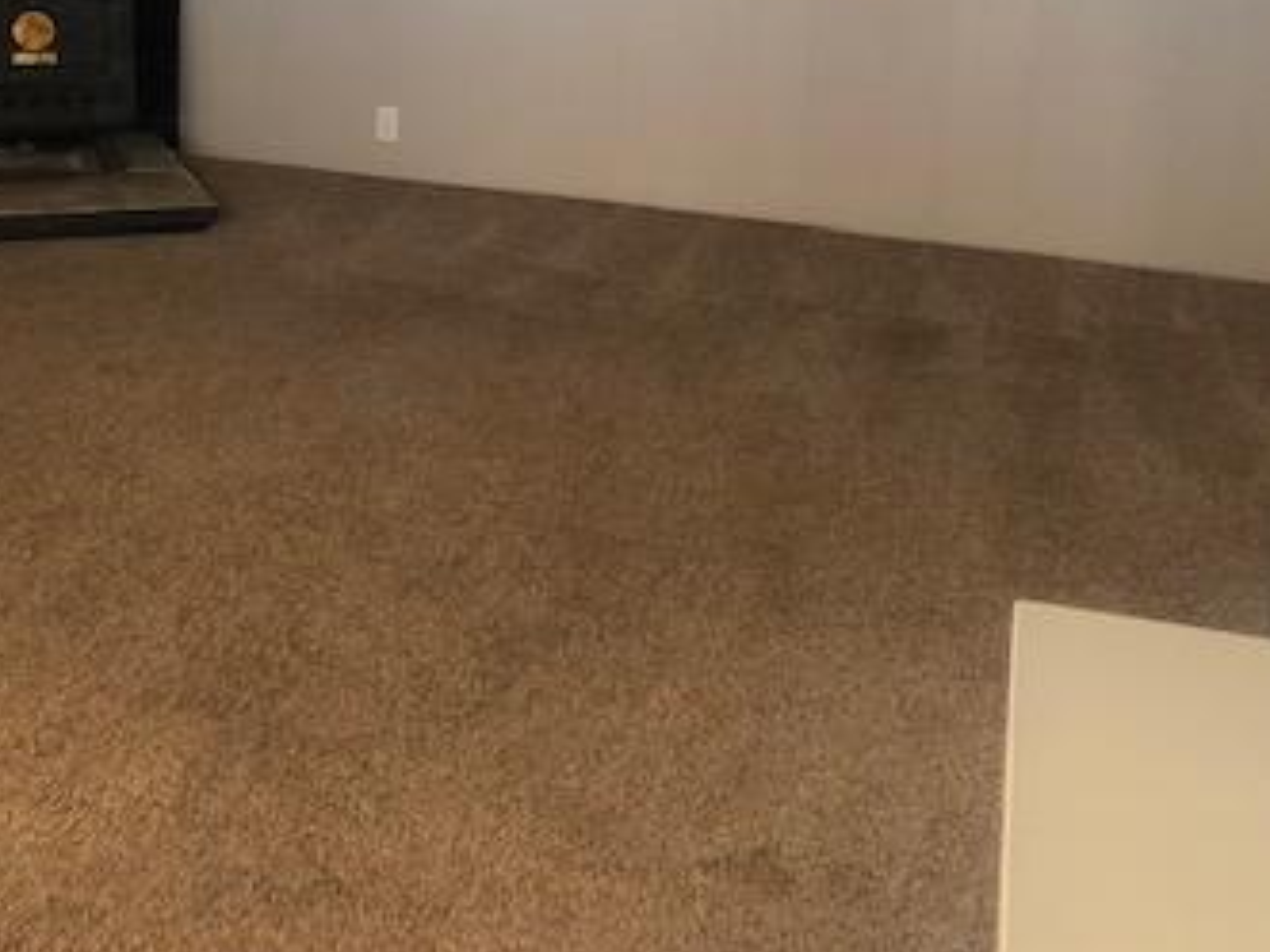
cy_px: 76
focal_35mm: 54
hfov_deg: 35.3
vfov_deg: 26.1
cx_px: 463
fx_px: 1981
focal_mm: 4
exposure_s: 1/13
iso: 100
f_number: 1.8
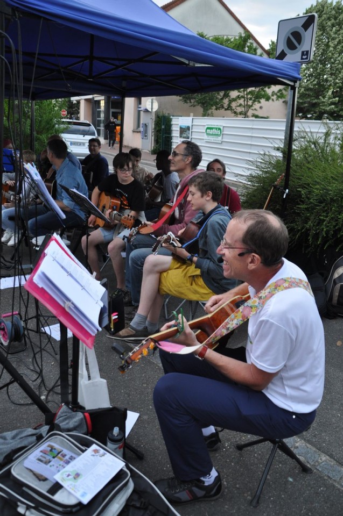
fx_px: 473
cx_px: 172
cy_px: 258
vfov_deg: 57.3
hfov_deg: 39.8
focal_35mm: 33
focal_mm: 22
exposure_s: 1/60
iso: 450
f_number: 4
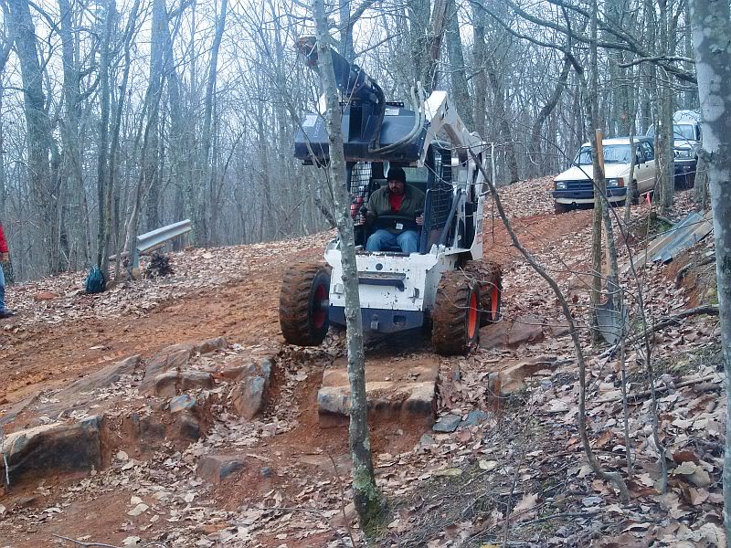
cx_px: 366
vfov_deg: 29.1
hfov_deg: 38.2
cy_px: 274
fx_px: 1056
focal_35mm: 50
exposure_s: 1/60
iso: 125
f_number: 4.2
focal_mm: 8.7
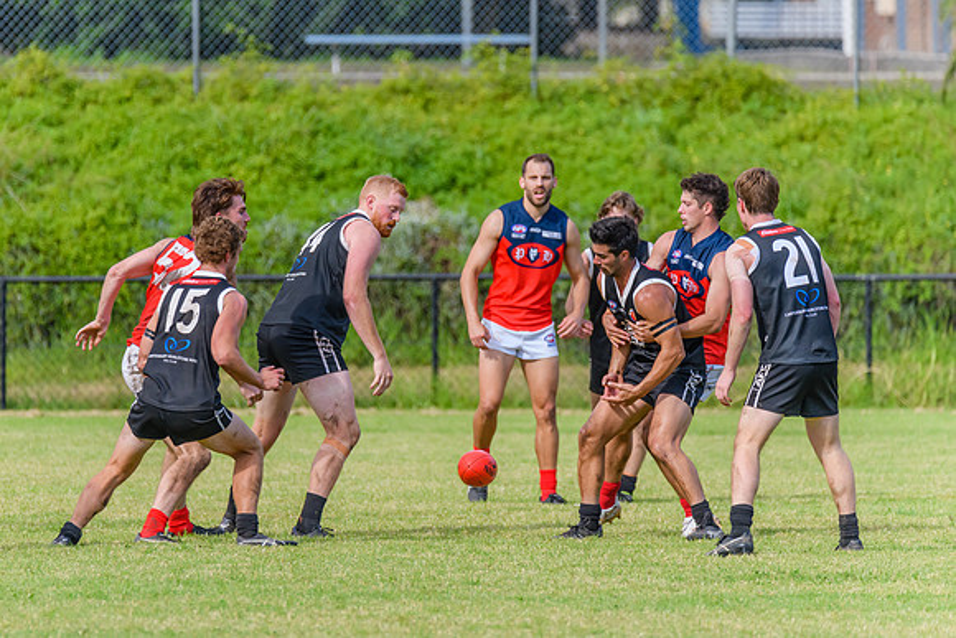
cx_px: 385
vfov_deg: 2.0
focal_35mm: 690
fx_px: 18324
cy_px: 245
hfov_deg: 3.0
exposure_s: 1/2000
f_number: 6.3
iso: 1400
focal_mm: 550
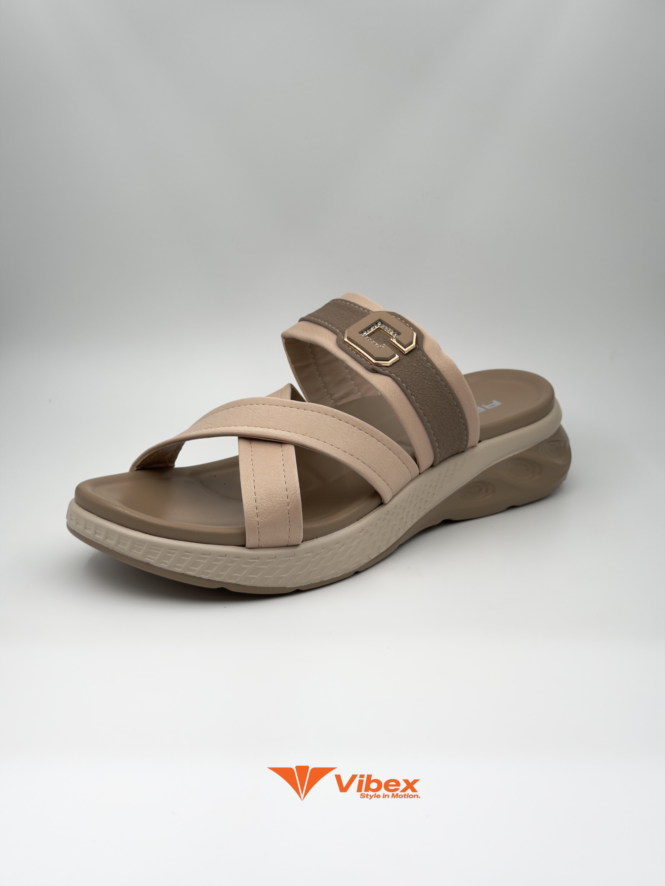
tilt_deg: -18.7
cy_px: 443
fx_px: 1229
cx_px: 332
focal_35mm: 48
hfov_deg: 30.3
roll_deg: +0.7
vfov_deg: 39.7
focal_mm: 6.76
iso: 64
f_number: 1.78
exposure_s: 1/1403
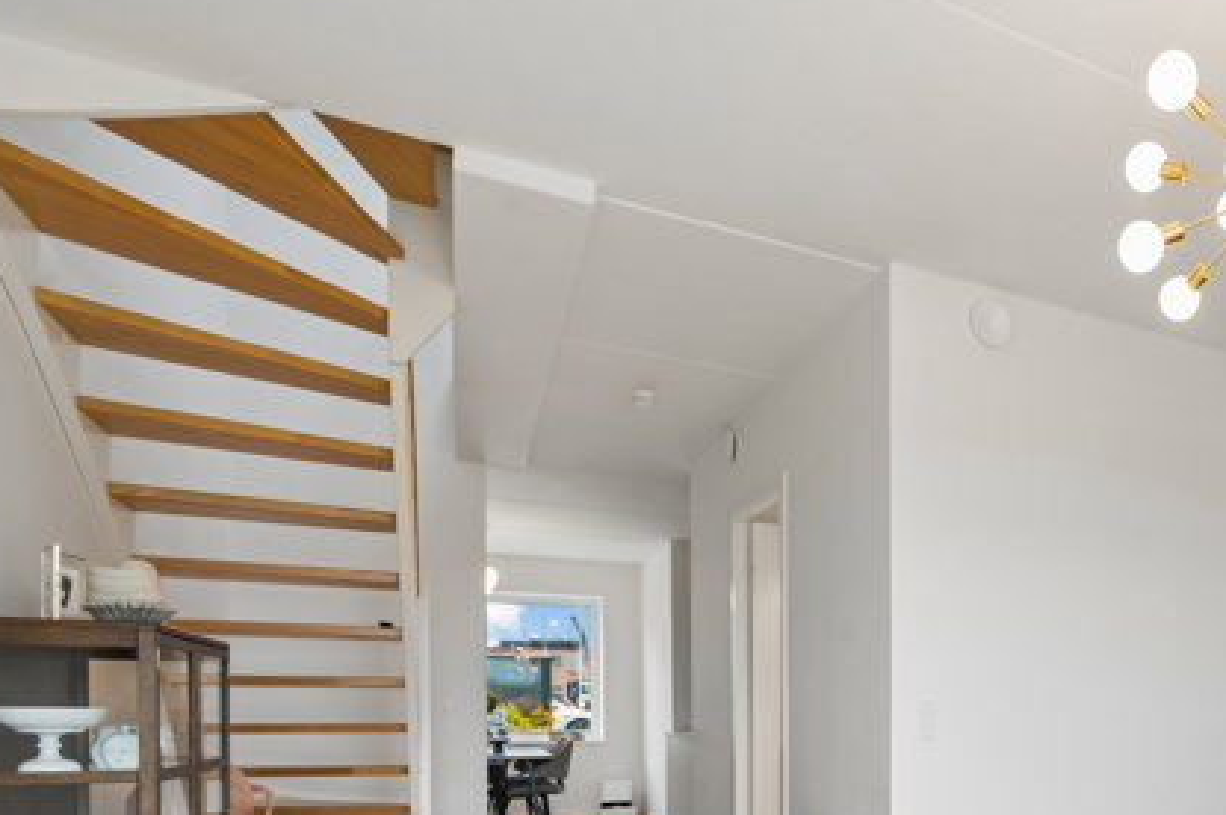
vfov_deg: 43.5
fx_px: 919
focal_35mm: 27
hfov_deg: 60.9
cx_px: 1010
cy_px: 743
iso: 200
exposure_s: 1/13
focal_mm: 14
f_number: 9
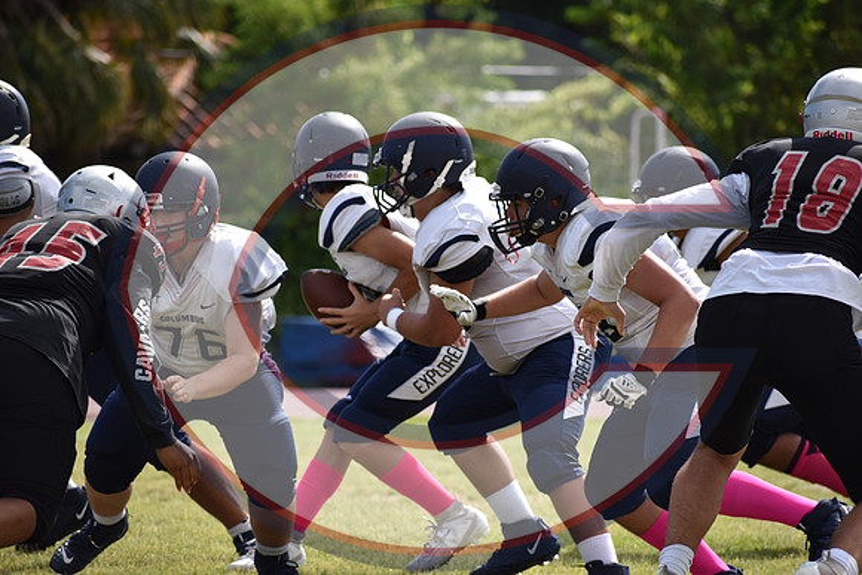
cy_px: 288
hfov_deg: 6.2
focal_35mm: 330
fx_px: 7903
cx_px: 431
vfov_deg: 4.2
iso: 400
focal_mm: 220
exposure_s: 1/1600
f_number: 5.6
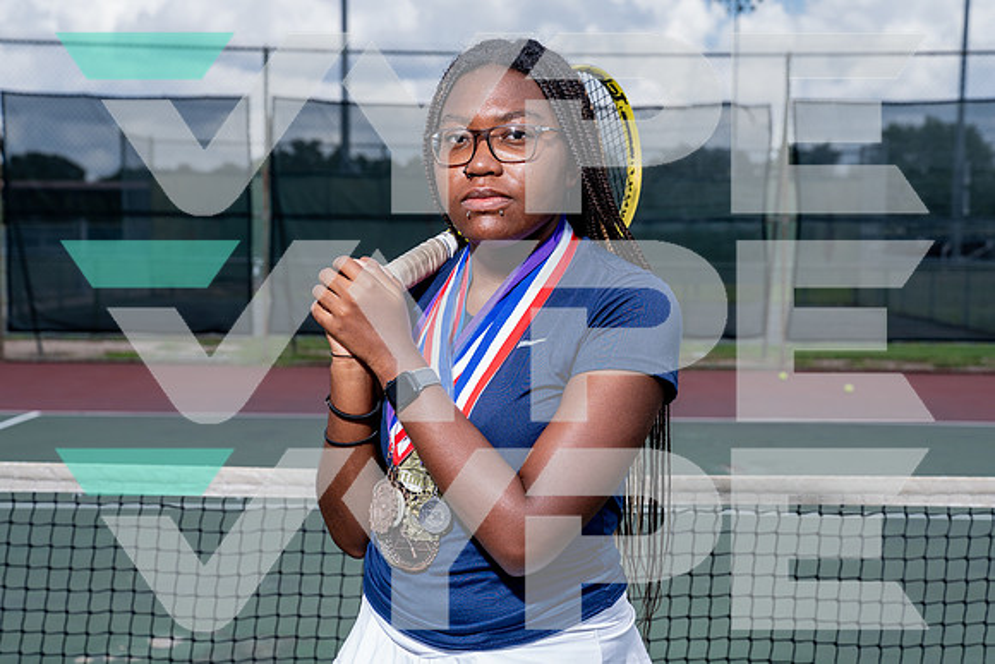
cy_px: 332
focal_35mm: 72
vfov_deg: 18.9
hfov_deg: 28.0
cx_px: 498
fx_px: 1995
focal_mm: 66
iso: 100
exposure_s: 1/250
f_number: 7.1
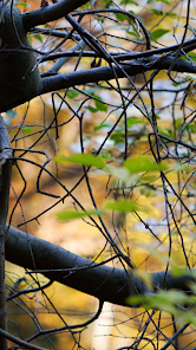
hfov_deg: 4.0
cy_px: 133
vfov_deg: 7.2
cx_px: -237
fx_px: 2787
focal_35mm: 301
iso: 200
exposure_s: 1/20
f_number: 4
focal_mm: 85
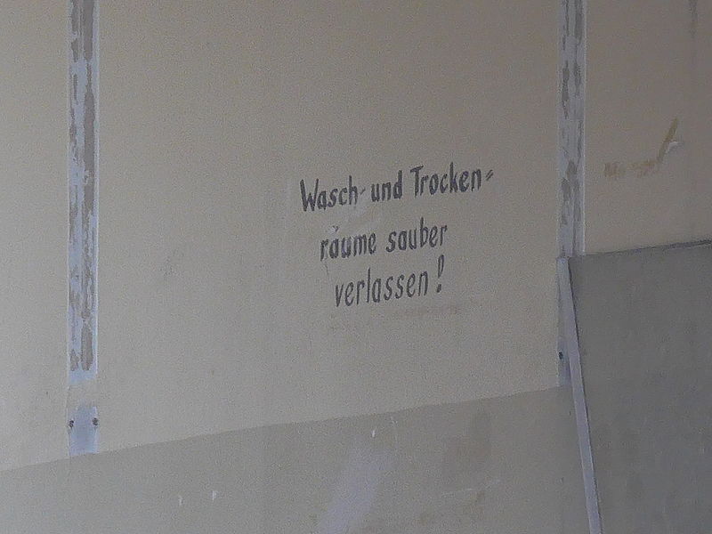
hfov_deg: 3.1
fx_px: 12958
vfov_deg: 2.4
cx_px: 356
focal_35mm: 630
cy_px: 267
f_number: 5.9
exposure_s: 1/80
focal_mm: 42.8
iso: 400
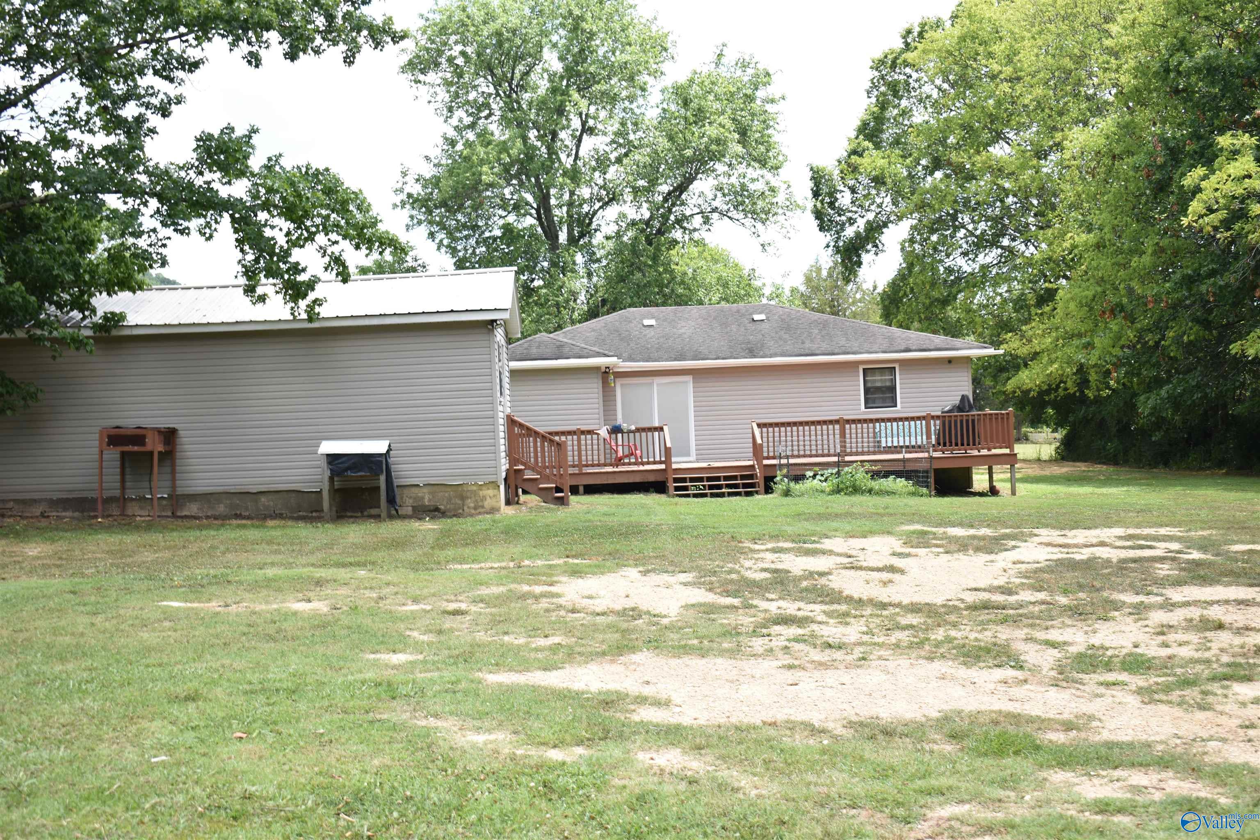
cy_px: 420
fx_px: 1522
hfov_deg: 45.0
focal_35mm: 44
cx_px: 630
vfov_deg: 30.8
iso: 100
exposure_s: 1/200
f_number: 4.2
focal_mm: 29
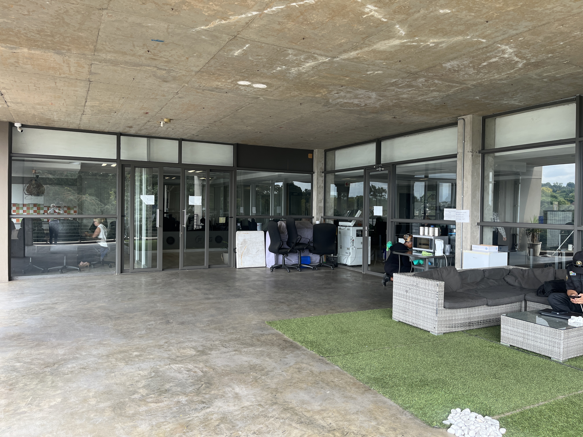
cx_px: 292
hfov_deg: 67.3
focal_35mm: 26
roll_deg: -1.9
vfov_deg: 53.1
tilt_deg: -0.4
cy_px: 218
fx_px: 438
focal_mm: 5.1
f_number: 1.6
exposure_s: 1/147
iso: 32
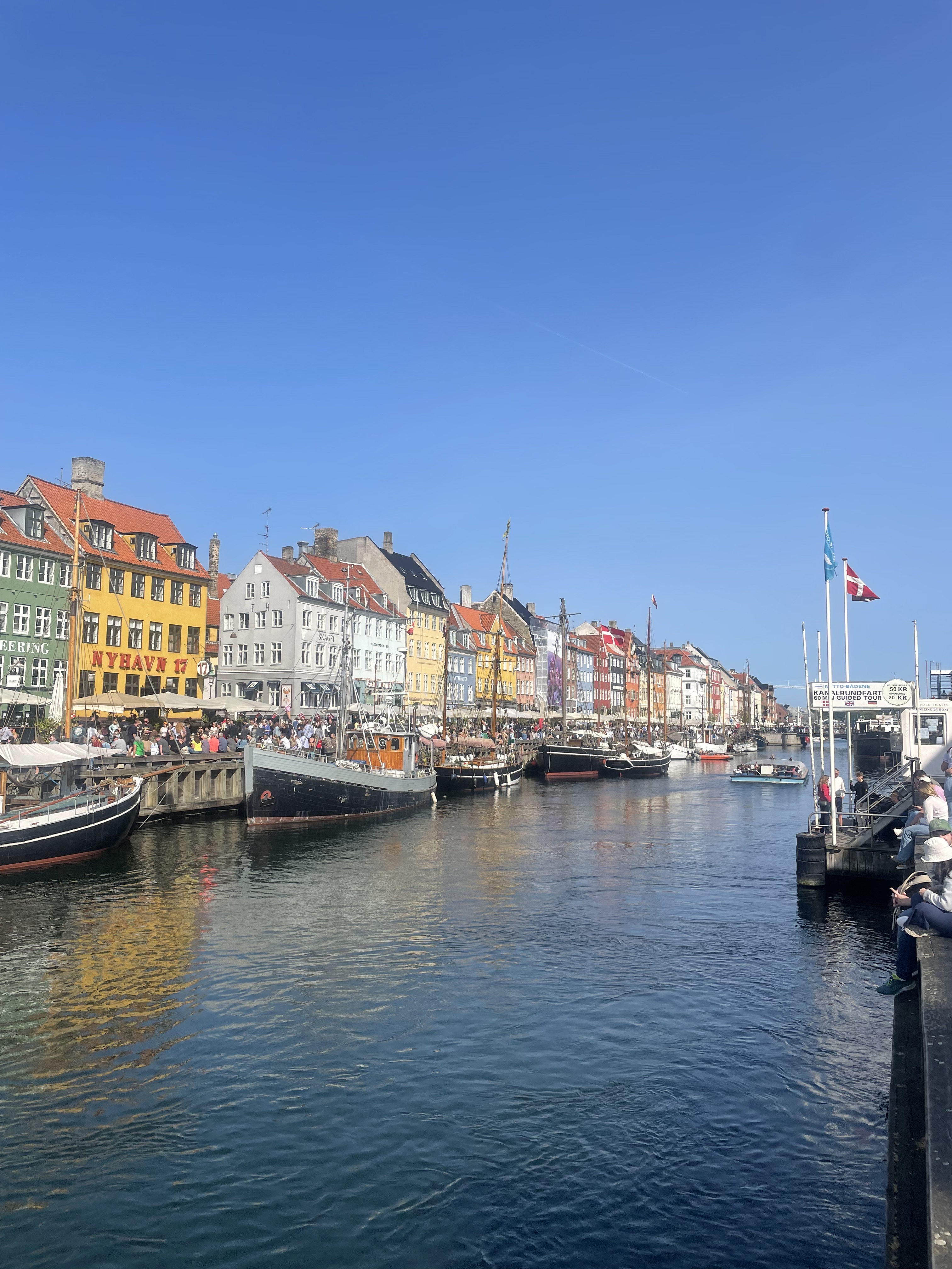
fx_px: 953
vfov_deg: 67.3
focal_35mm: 26
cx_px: 476
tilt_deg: +5.8
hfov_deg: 53.1
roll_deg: -2.2
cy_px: 634
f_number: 1.6
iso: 32
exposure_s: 1/4000
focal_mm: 4.2
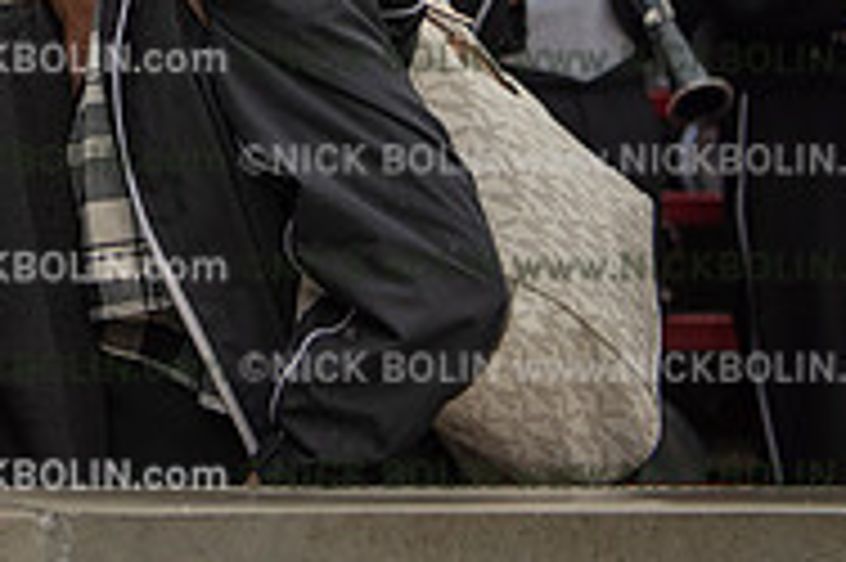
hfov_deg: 14.4
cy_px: -254
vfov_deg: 9.6
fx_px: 3264
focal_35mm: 139
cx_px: -122
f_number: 2.8
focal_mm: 45
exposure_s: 1/1000
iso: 250
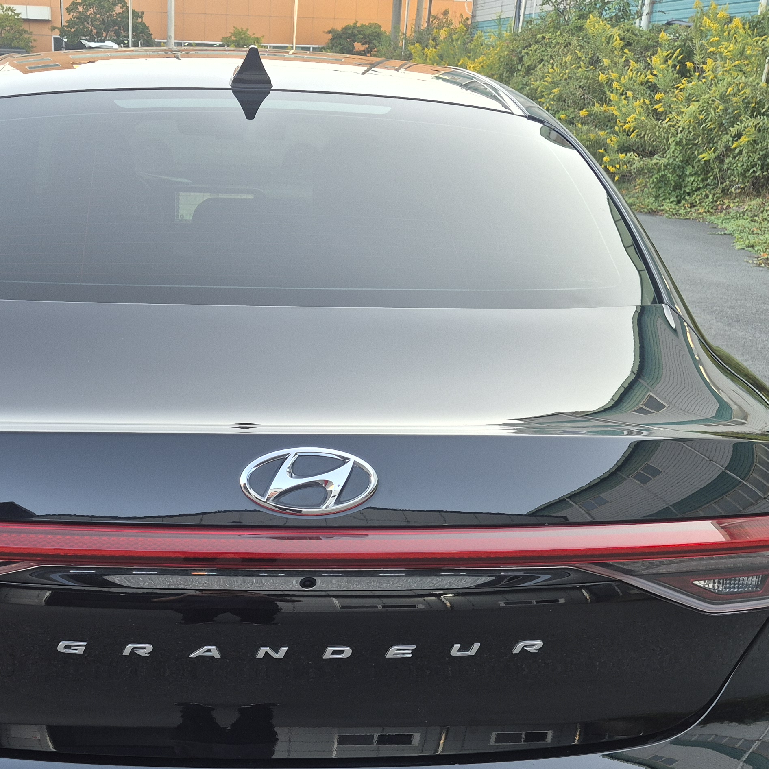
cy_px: 551
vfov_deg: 38.4
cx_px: 234
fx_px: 1081
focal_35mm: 43
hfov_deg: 38.6
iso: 64
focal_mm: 5.4
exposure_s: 1/180
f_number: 1.8
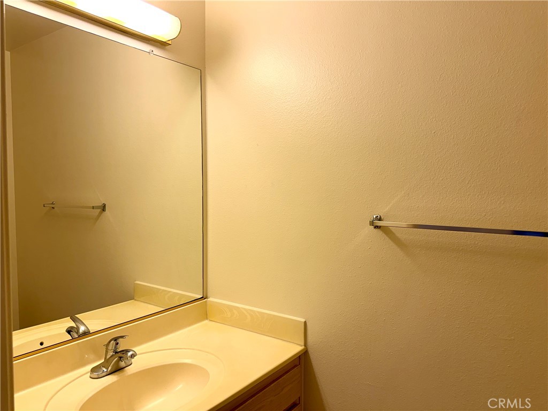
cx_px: 274
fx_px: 380
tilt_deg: -3.1
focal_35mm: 24
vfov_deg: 56.8
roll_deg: +0.0
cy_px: 206
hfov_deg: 71.6
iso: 80
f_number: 1.78
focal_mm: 6.76
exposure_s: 1/120
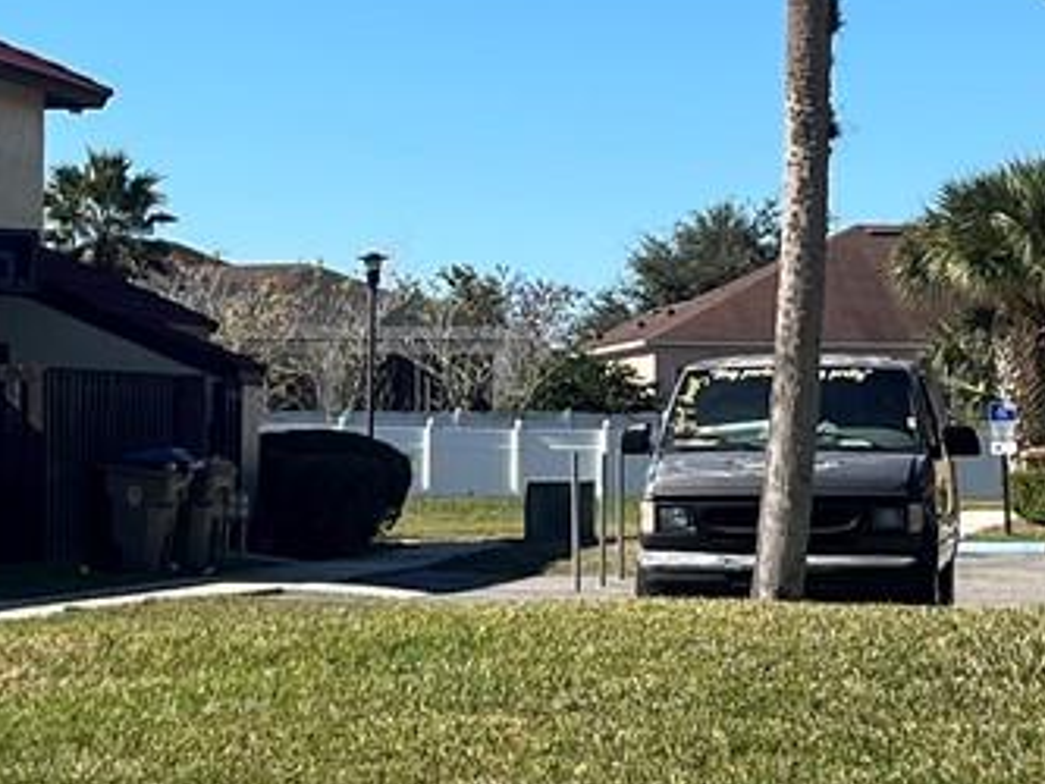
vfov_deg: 11.9
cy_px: 336
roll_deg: -0.8
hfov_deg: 15.8
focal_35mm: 125
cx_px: 574
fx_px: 3775
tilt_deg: +0.6
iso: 50
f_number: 1.5
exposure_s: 1/3831
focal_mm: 5.7
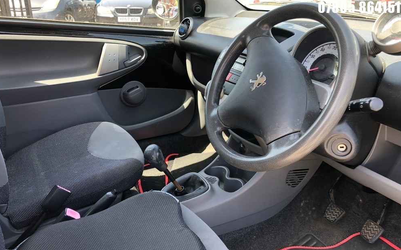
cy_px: 137
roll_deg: -1.4
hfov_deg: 62.9
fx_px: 328
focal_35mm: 30
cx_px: 199
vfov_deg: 41.8
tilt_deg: -25.3
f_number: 1.8
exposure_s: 1/120
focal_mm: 4
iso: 64
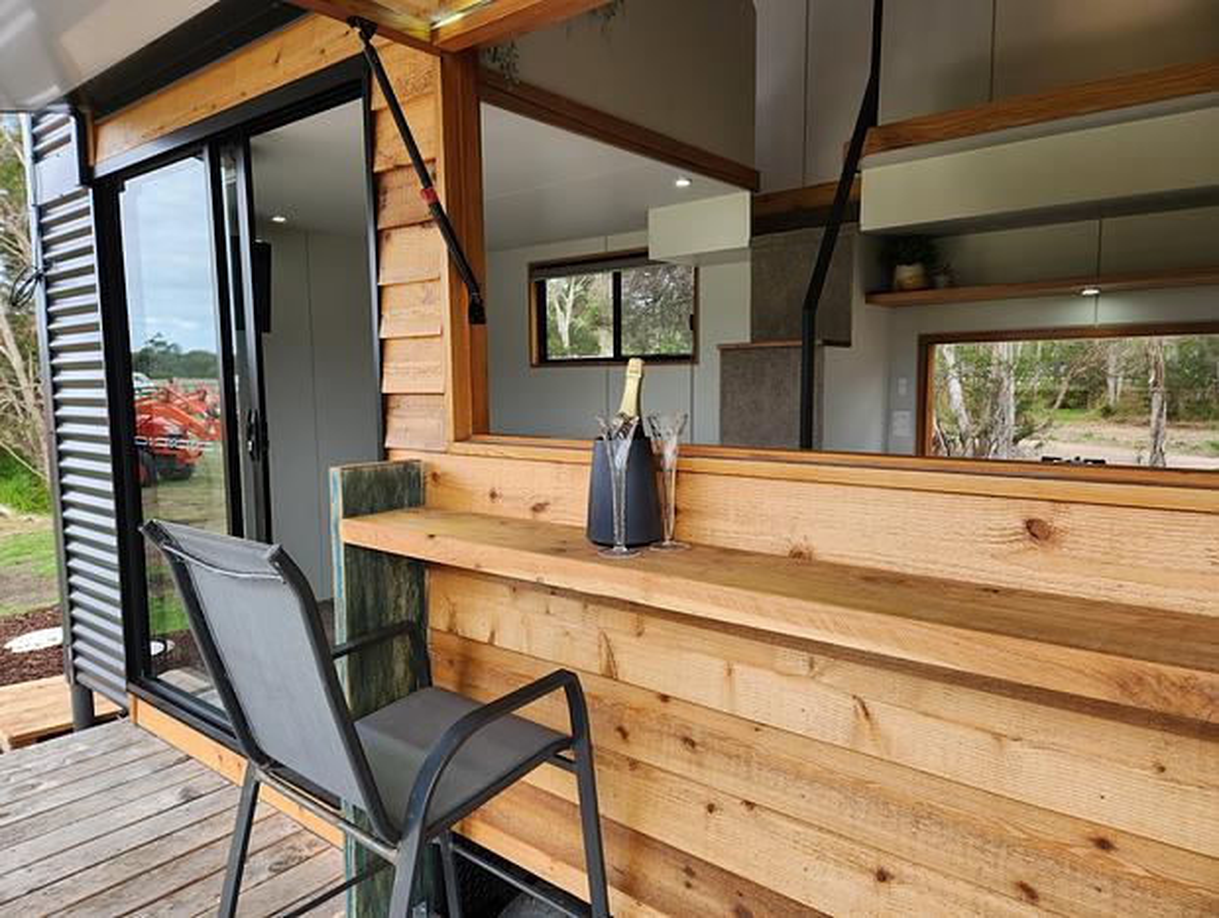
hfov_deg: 73.8
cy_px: 459
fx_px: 811
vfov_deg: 59.0
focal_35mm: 23
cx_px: 610
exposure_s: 1/180
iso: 20
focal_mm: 5.4
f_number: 1.8
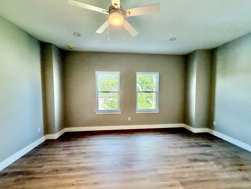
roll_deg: +0.1
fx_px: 109
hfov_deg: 98.1
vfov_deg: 81.7
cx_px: 130
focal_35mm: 15
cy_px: 98
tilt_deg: -2.1
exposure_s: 1/60
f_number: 2.2
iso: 200
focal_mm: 2.22
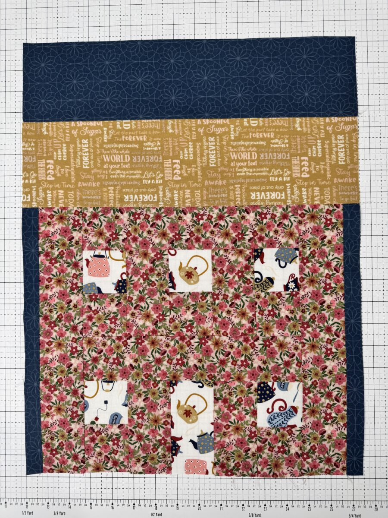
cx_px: 194
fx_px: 359
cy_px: 259
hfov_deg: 56.8
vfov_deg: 71.6
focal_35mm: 24
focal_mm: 6.76
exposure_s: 1/120
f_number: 1.78
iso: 80
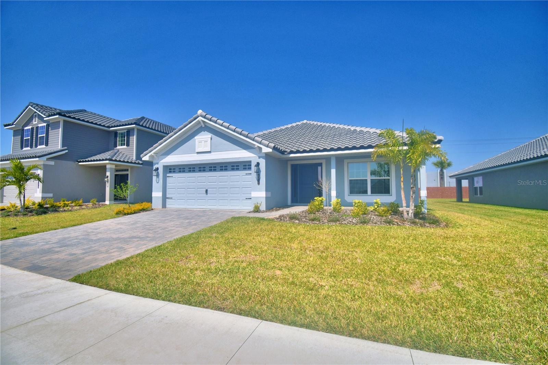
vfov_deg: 77.3
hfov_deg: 100.4
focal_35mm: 15
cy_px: 182
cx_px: 274
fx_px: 228
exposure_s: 1/2500
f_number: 4.5
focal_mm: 10
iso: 100
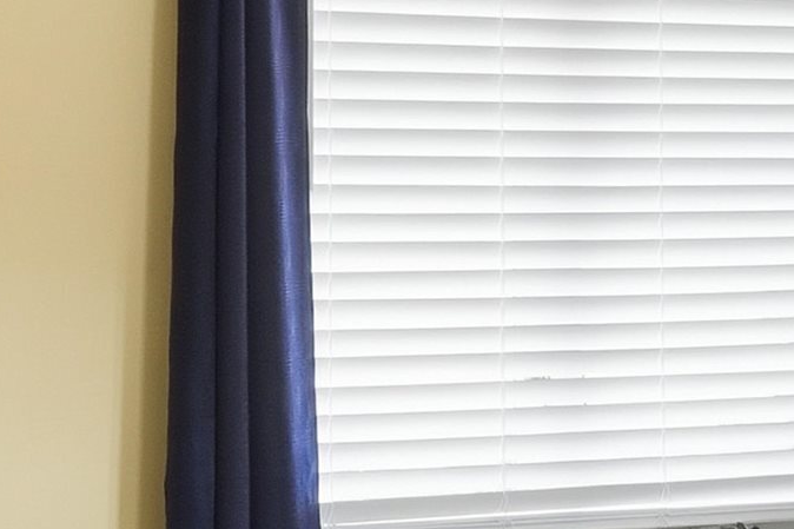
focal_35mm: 123
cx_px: 560
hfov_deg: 16.6
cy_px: 575
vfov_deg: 11.0
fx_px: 2712
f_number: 8
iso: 200
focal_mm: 18
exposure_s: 1/13
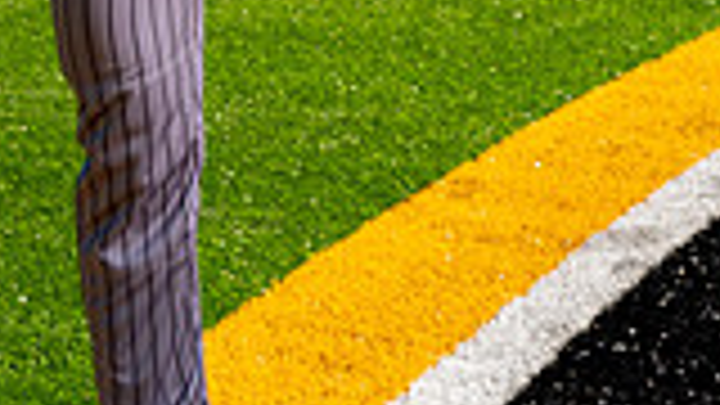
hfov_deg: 18.8
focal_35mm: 112
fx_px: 2138
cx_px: 94
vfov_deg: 9.5
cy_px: -590
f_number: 5.6
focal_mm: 38
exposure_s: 1/250
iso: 100
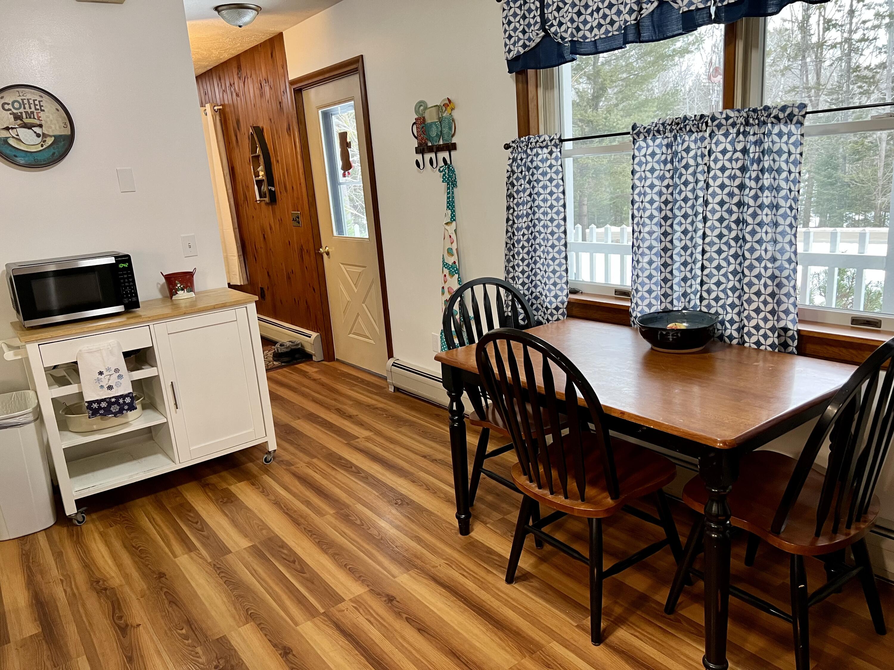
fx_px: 671
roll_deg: +4.1
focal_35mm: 26
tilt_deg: -13.9
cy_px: 335
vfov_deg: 53.1
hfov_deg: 67.3
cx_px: 447
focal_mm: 5.7
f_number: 1.5
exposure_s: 1/60
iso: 200
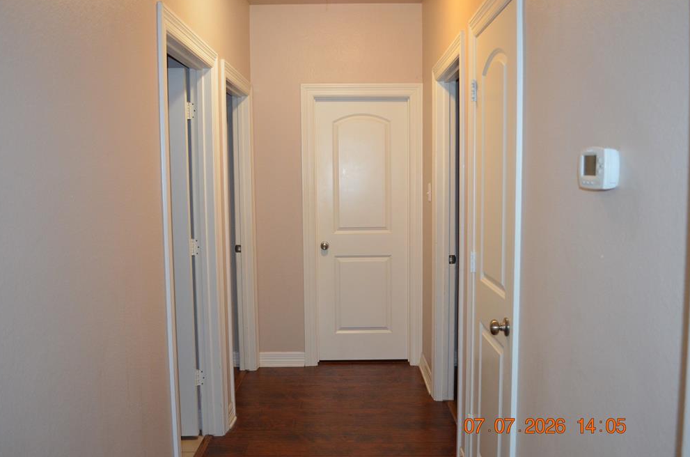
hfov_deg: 60.4
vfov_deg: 42.1
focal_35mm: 31
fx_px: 593
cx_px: 337
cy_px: 226
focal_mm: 20
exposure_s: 1/60
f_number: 3.8
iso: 1250
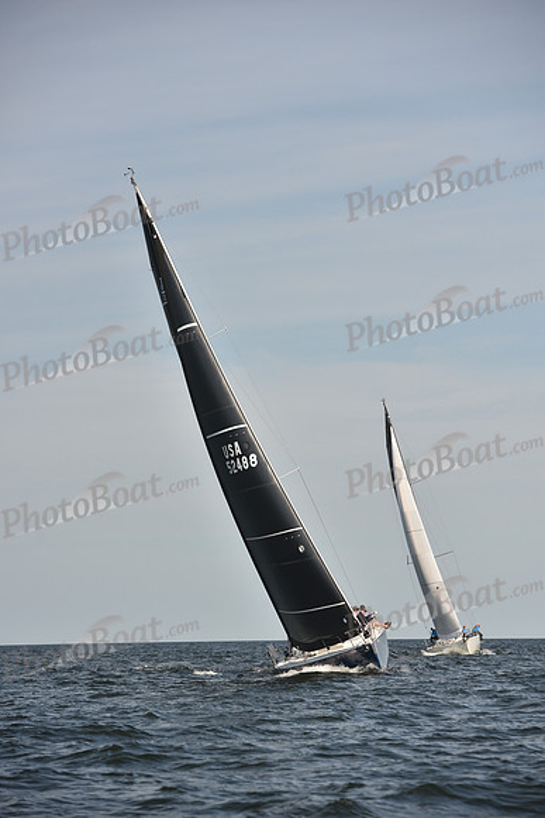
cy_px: 409
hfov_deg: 11.0
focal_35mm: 125
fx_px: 2837
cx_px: 272
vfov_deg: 16.4
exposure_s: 1/1000
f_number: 5
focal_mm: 125
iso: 250
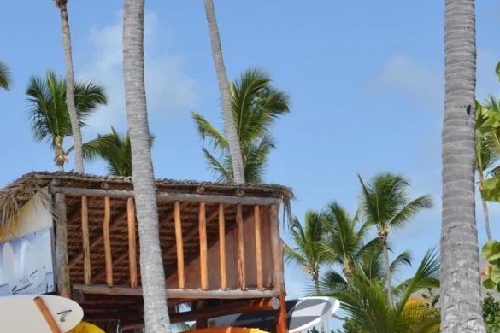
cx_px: 189
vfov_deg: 10.8
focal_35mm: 126
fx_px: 1750
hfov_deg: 16.2
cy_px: 273
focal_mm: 48
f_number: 8
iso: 100
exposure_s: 1/320
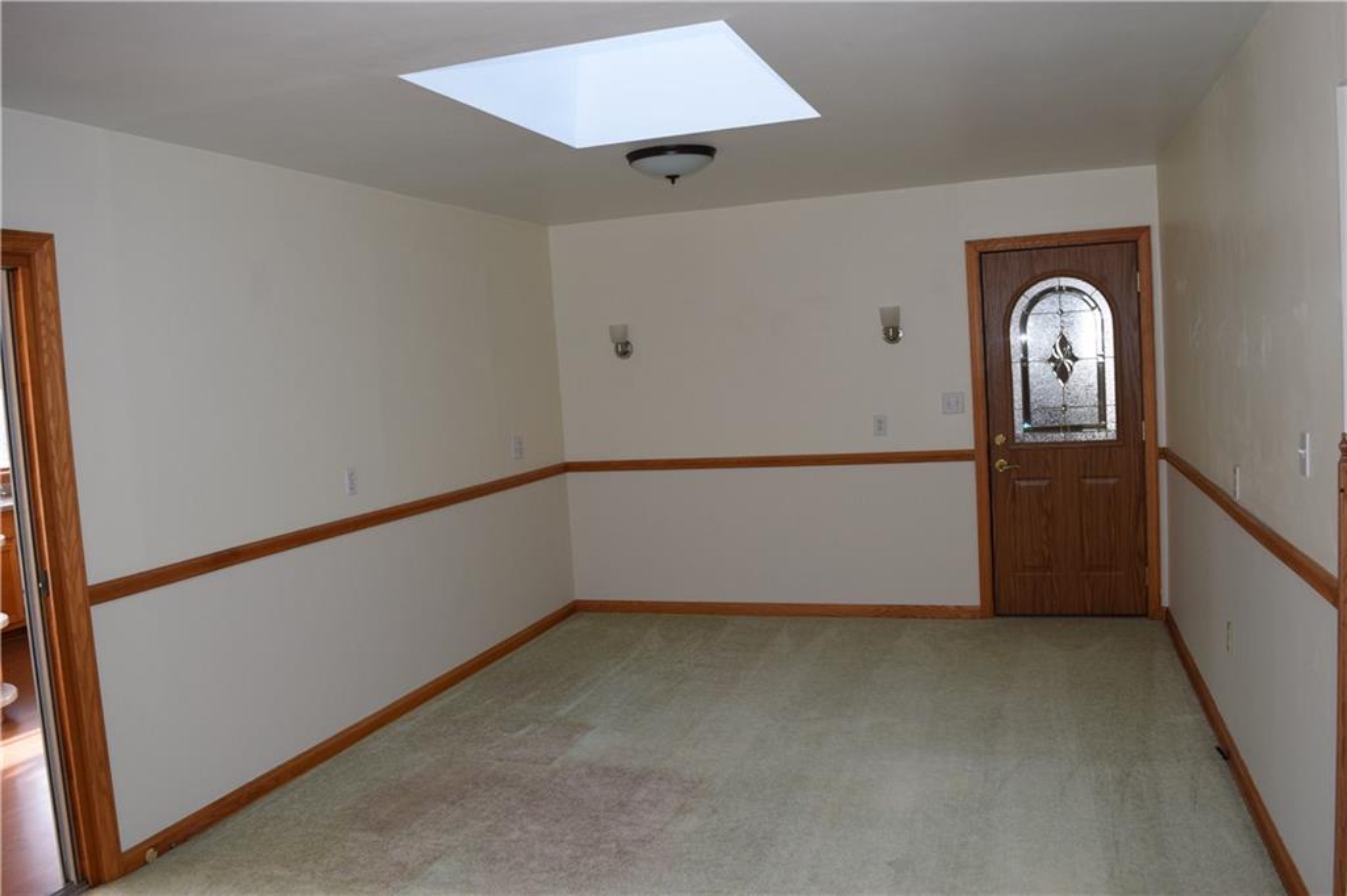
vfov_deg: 47.9
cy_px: 448
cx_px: 674
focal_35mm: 27
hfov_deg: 67.4
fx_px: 1010
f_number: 5
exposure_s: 1/100
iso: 800
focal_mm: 18
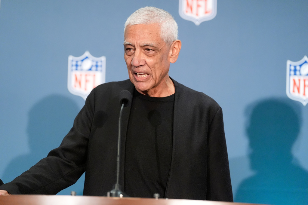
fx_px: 1189
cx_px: 154
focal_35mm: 139
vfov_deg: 9.9
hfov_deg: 14.8
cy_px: 102
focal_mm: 139
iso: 6400
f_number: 2.8
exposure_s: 1/320
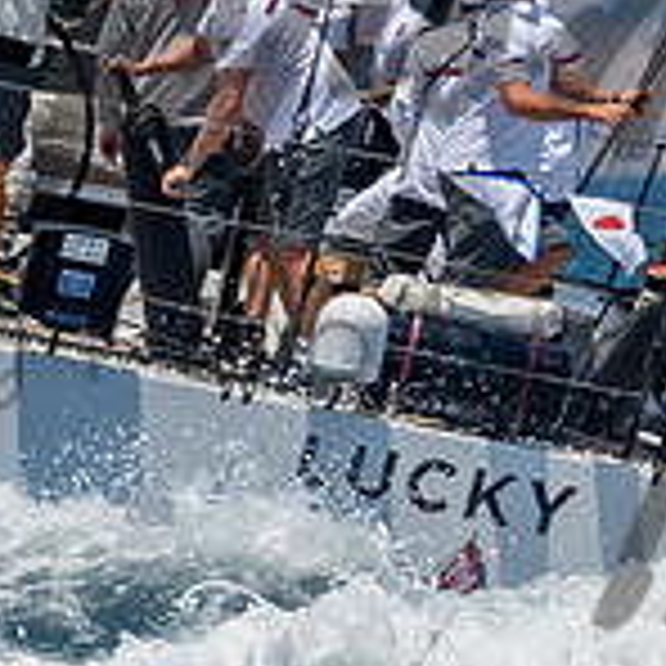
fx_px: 64126
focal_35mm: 2946
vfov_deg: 0.6
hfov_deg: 0.6
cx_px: 1175
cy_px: -451
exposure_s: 1/1600
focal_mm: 310
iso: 320
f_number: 5.6
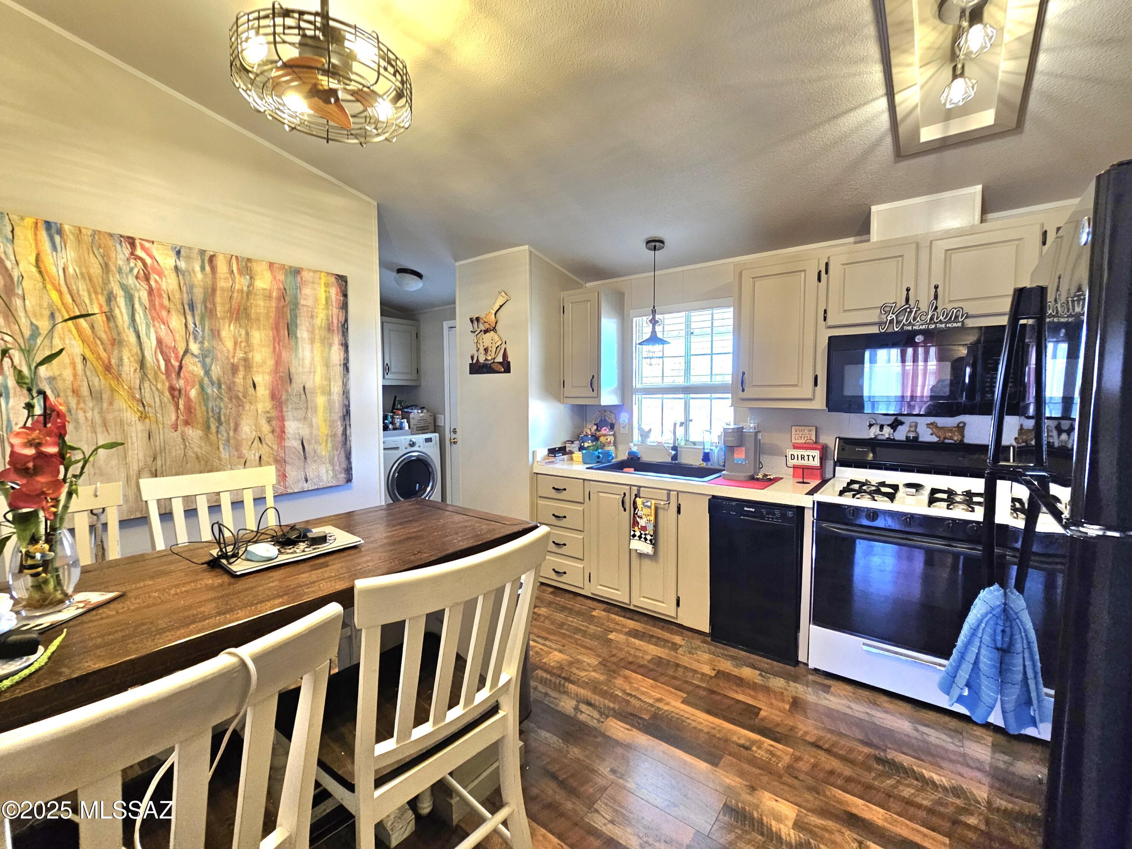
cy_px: 424
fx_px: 425
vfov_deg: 89.9
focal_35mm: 13
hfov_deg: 106.2
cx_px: 566
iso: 200
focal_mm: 2.2
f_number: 2.2
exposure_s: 1/60.2
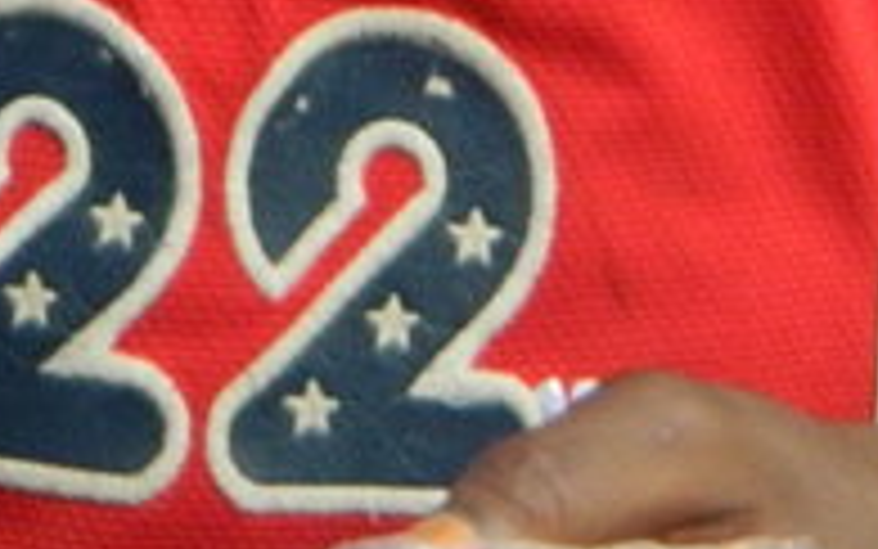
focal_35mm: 228
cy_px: -940
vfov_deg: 5.5
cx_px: -432
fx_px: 5457
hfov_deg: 9.0
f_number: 3.5
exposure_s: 1/320
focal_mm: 7.3
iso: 360
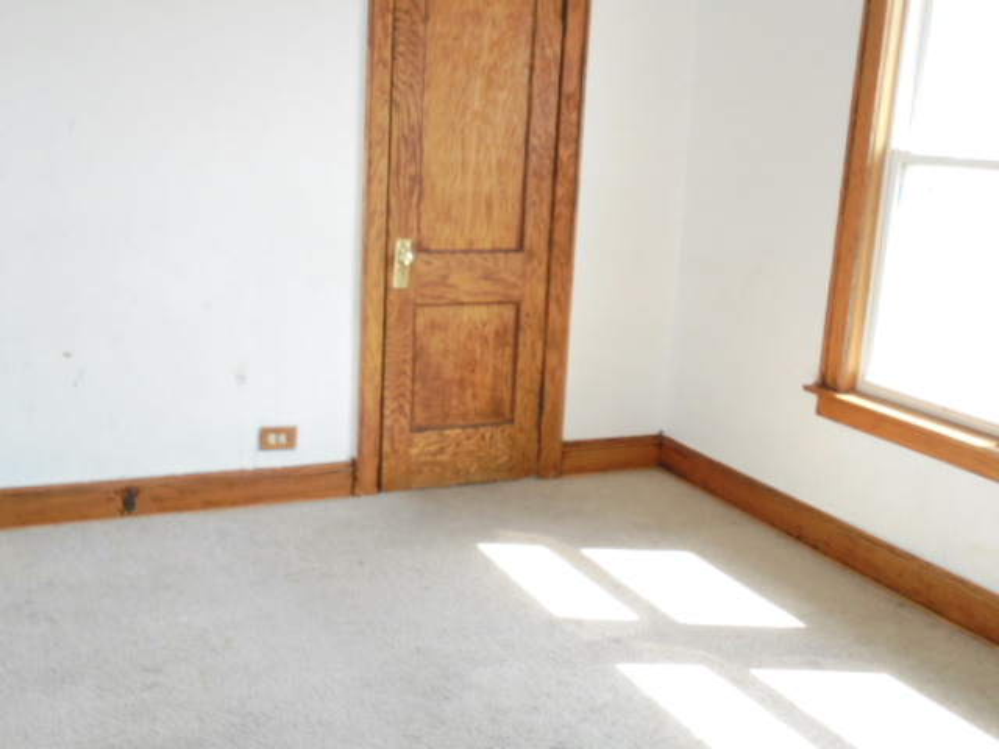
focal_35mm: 38
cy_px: 374
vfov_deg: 37.7
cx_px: 500
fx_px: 1097
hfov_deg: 49.0
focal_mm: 6.9
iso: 160
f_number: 4.2
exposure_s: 1/50
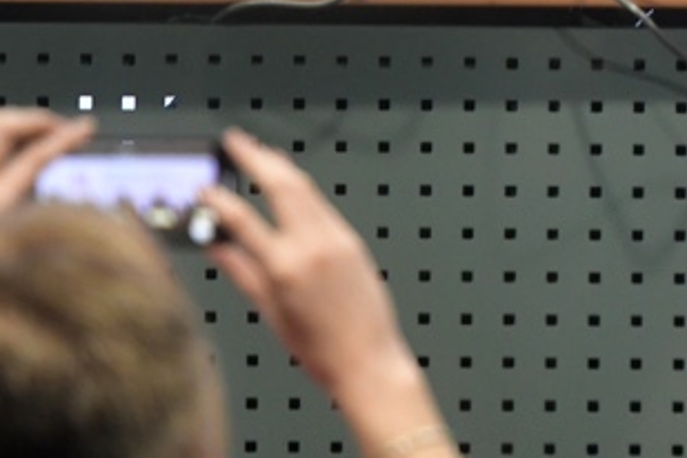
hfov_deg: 2.5
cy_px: -578
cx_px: 1005
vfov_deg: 1.7
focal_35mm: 824
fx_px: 15723
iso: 1600
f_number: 3.5
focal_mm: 170
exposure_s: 1/160
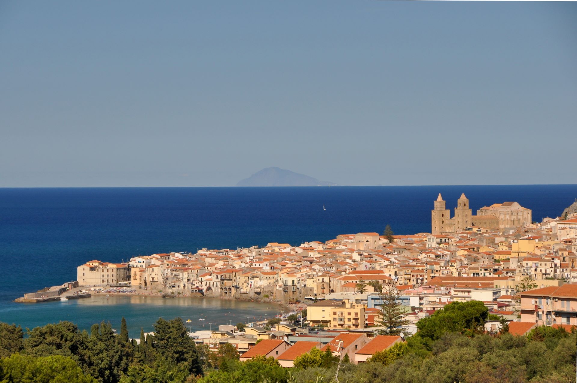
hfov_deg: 14.4
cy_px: 192
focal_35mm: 142
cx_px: 288
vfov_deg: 9.6
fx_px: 2281
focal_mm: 95
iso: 250
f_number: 10
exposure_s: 1/400
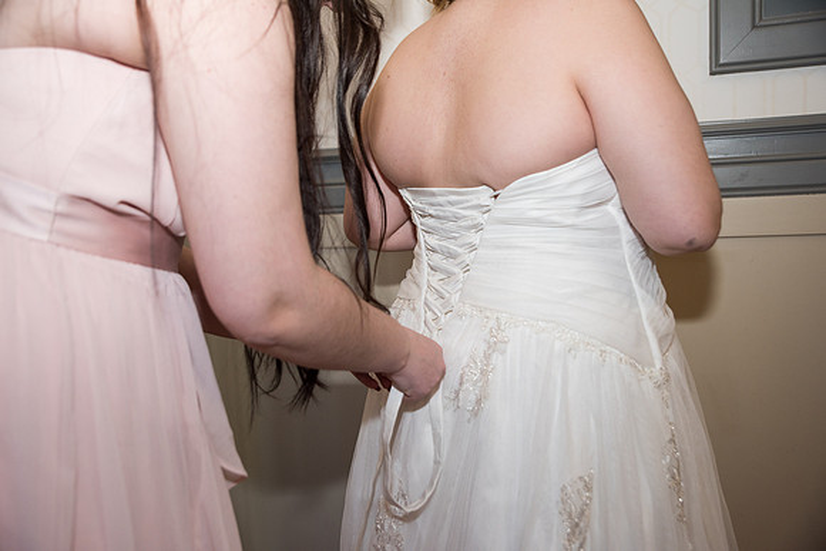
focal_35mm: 35
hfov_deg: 54.4
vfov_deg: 37.9
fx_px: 803
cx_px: 413
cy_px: 276
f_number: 3.2
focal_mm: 35
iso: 320
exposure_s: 1/160
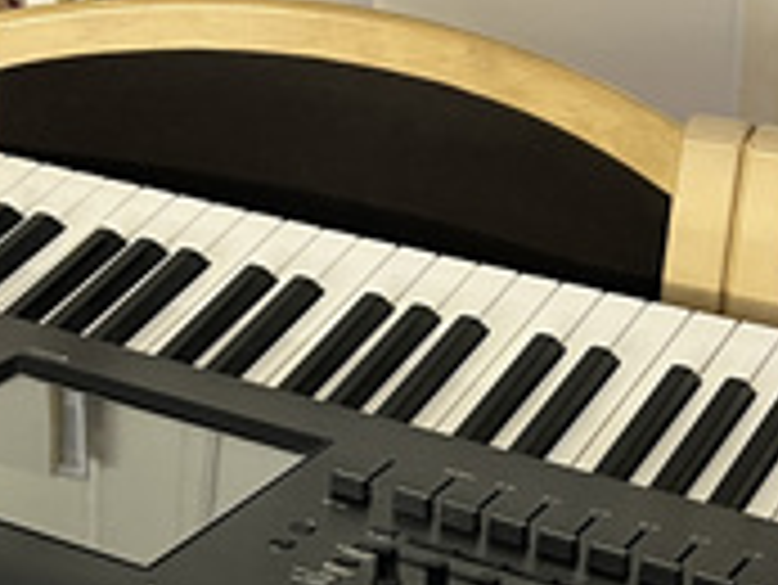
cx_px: 355
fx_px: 2024
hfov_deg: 21.8
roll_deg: +6.3
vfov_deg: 16.1
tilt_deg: -40.8
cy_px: 594
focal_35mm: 90
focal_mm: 5.7
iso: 500
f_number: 1.5
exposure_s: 1/25
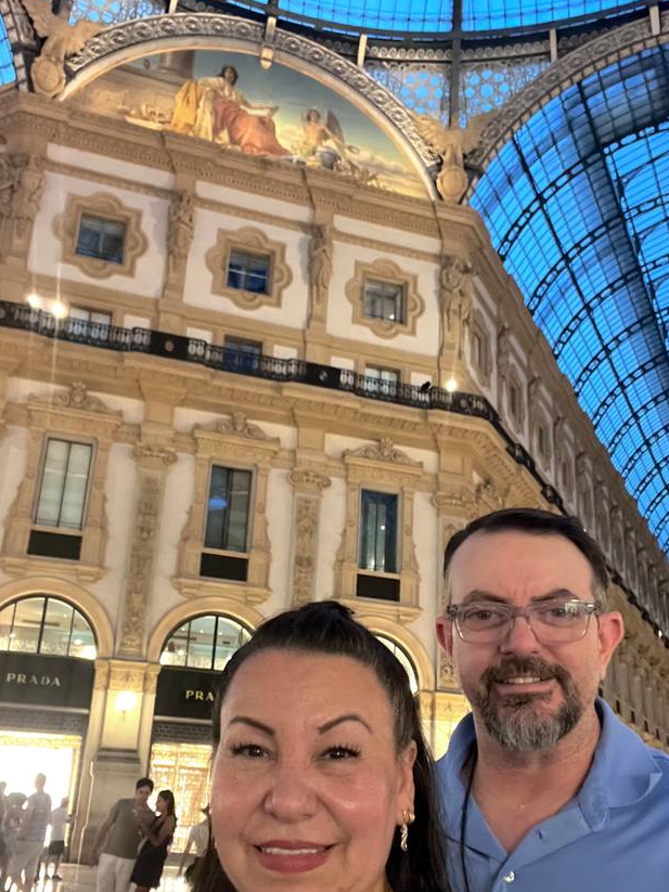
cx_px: 316
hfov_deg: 40.7
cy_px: 508
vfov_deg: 52.5
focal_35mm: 35
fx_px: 902
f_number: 2.2
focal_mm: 2.71
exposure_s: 1/25
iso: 640
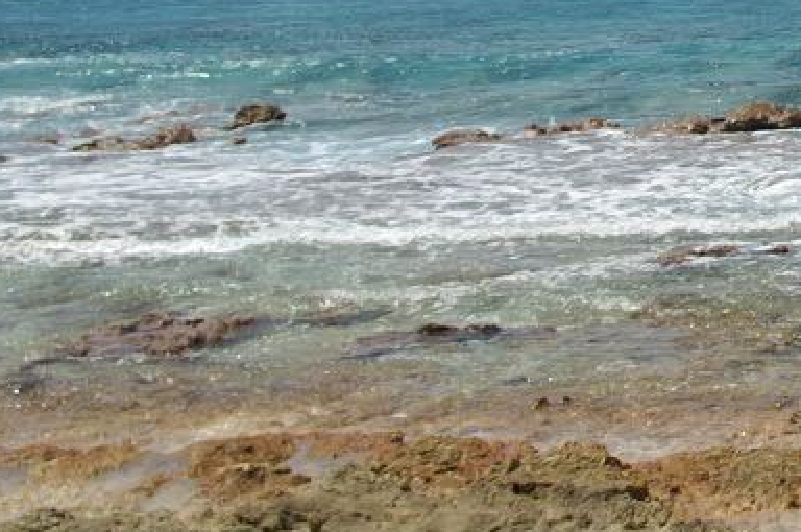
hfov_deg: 17.5
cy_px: -148
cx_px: 1325
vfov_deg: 13.2
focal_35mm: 100
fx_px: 2221
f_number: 8
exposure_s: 1/800
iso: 100
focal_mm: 17
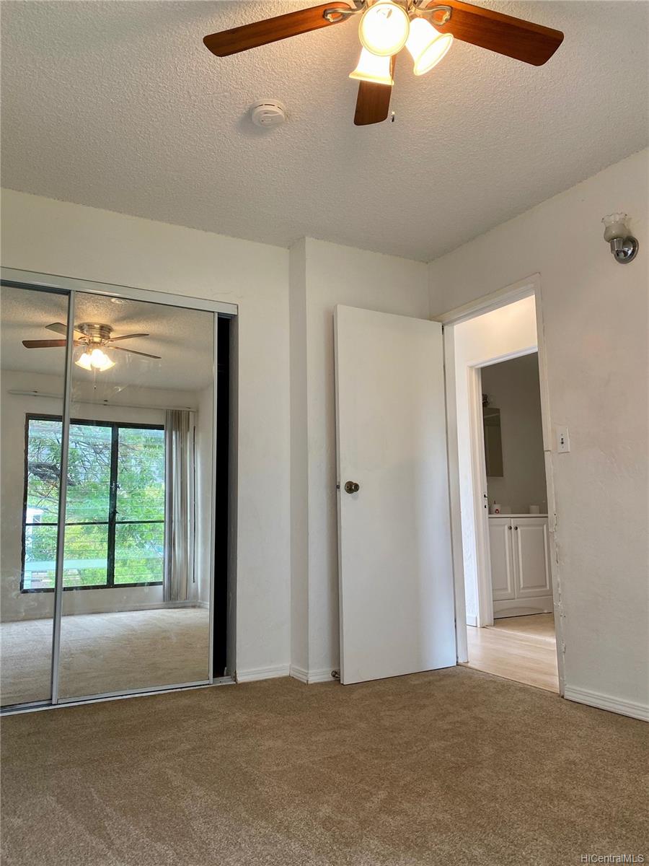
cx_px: 324
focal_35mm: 26
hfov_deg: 53.1
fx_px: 650
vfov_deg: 67.3
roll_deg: +1.0
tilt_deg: +7.9
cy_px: 433
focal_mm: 4.25
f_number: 1.8
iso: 64
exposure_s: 1/60
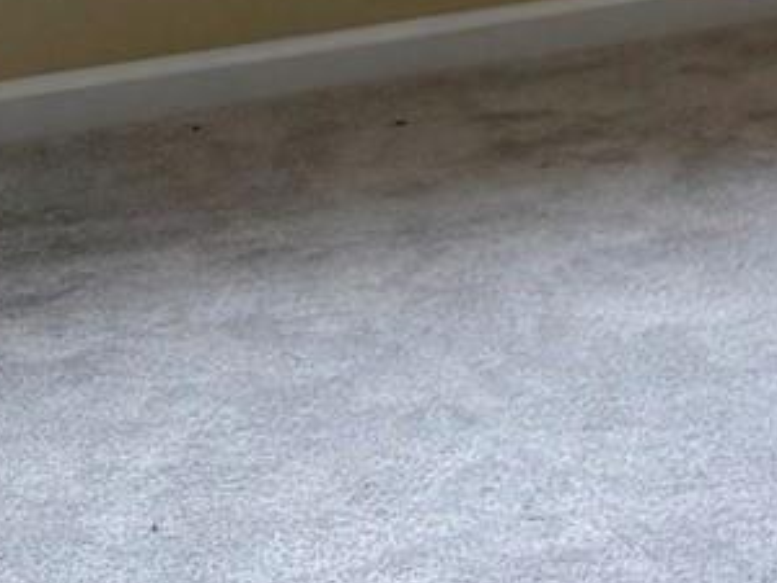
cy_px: -744
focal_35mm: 164
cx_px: 1577
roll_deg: +0.3
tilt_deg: -2.5
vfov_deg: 8.4
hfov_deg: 10.9
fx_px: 3681
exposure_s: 1/208
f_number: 1.78
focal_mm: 6.76
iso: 125
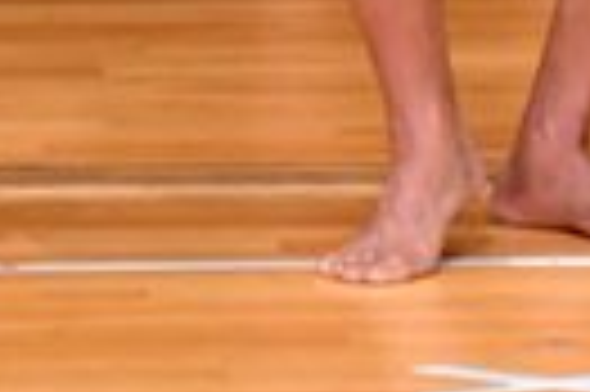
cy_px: -680
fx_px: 26222
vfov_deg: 0.9
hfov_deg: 1.3
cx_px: 1655
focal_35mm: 1602
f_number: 5.6
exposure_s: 1/400
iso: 3200
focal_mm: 180
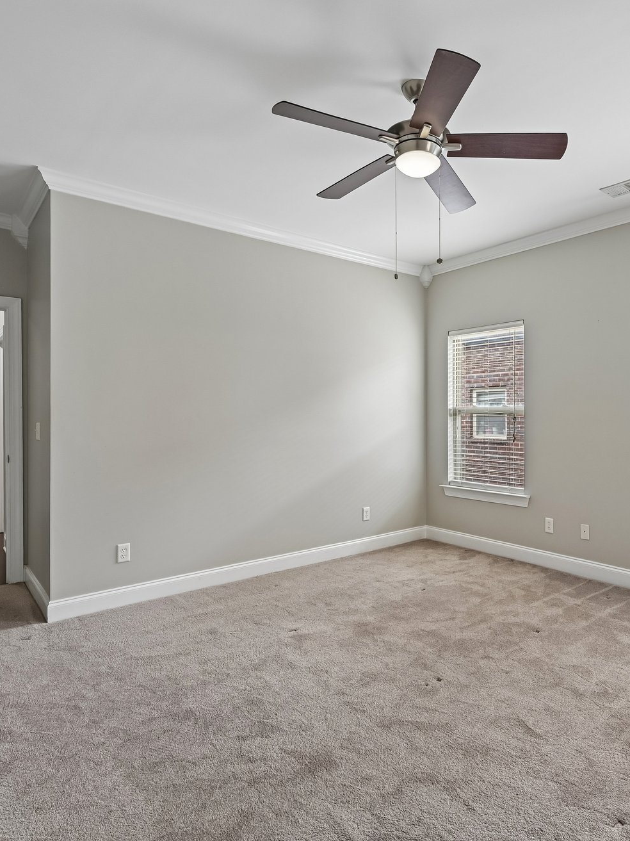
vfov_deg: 79.0
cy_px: 417
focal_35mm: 21
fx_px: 510
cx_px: 408
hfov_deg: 62.2
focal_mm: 14
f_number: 8
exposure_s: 1/20
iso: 400
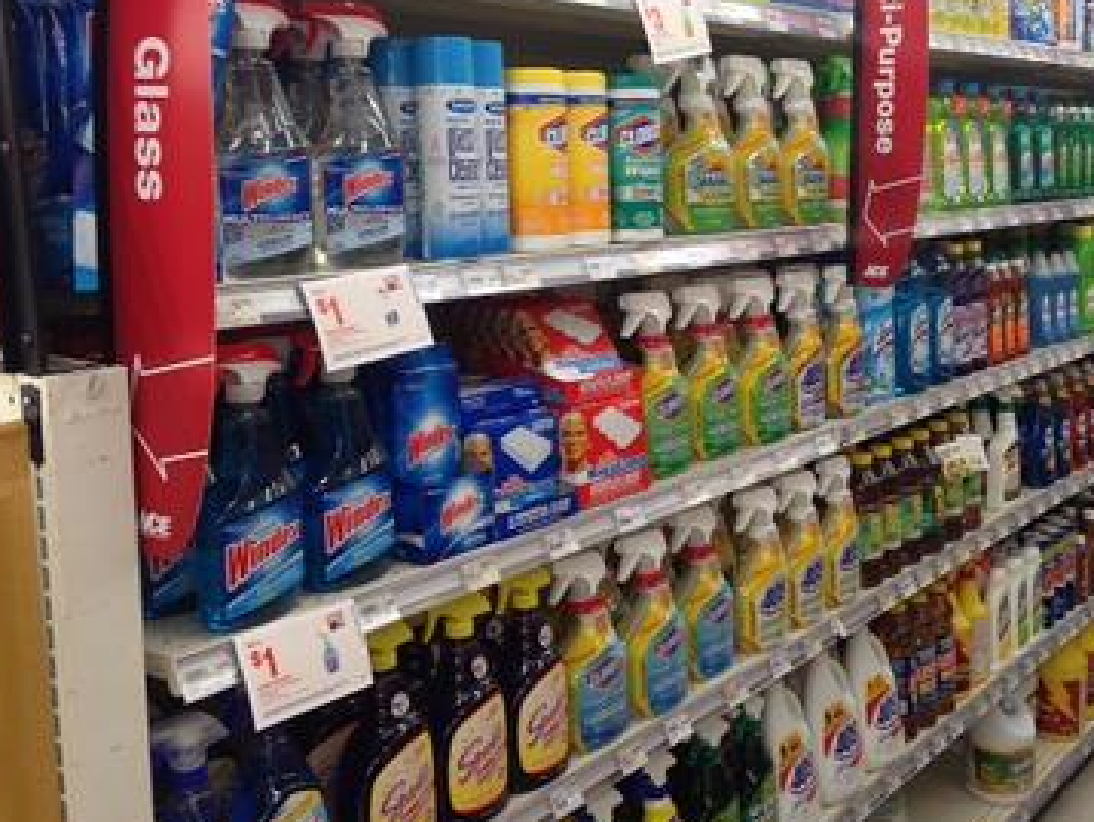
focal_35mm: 43
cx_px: 677
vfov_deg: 33.5
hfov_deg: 43.5
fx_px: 1360
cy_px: 324
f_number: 2.4
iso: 50
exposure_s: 1/24
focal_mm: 4.12
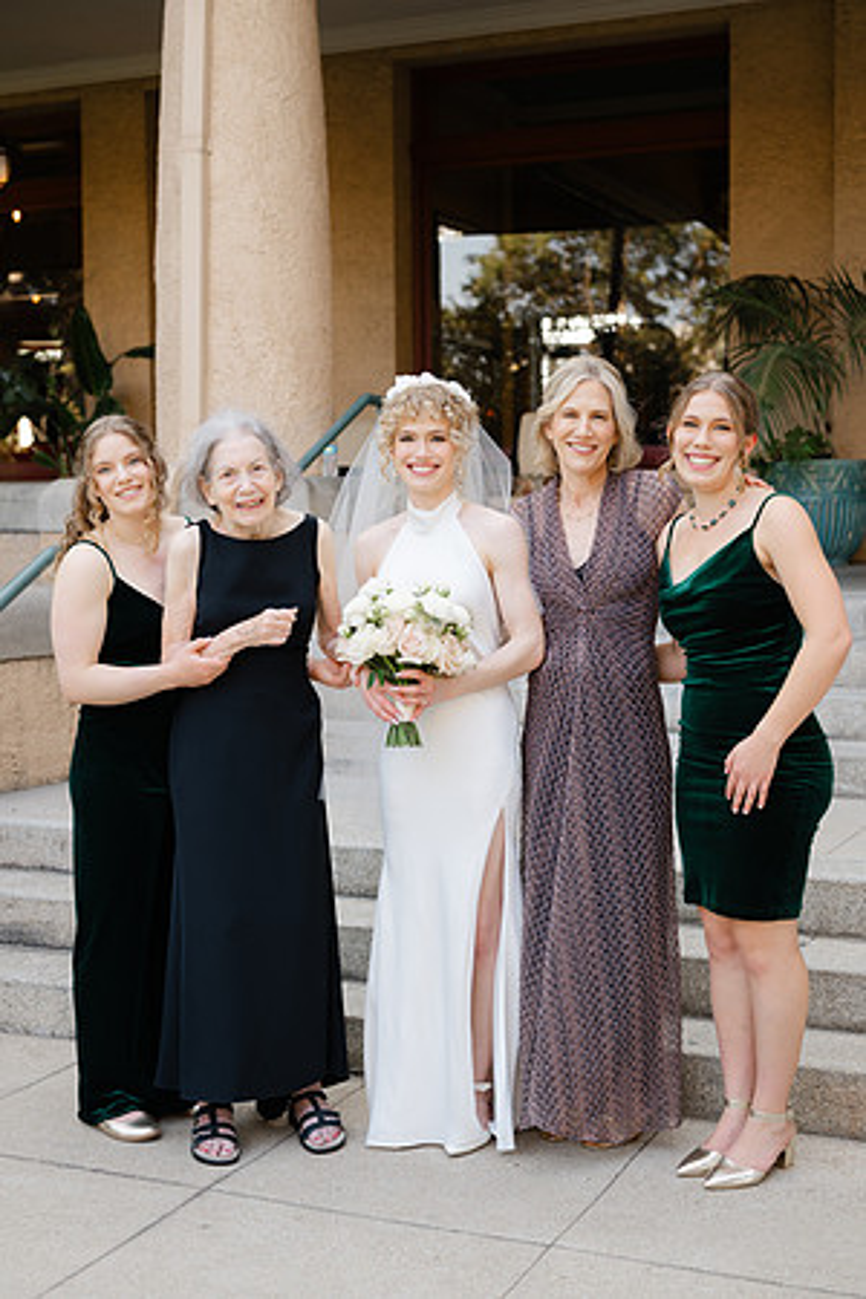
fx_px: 1804
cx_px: 433
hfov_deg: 27.0
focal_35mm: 50
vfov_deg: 39.6
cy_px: 650
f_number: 3.5
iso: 64
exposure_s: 1/80
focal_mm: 50
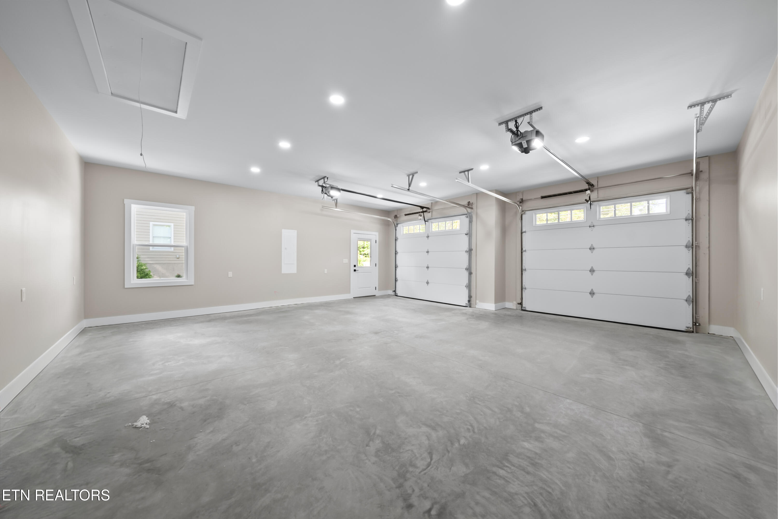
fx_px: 259
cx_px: 389
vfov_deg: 90.1
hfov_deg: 112.6
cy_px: 260
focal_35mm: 12
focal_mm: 12
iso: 250
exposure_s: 1/2.5
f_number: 6.3
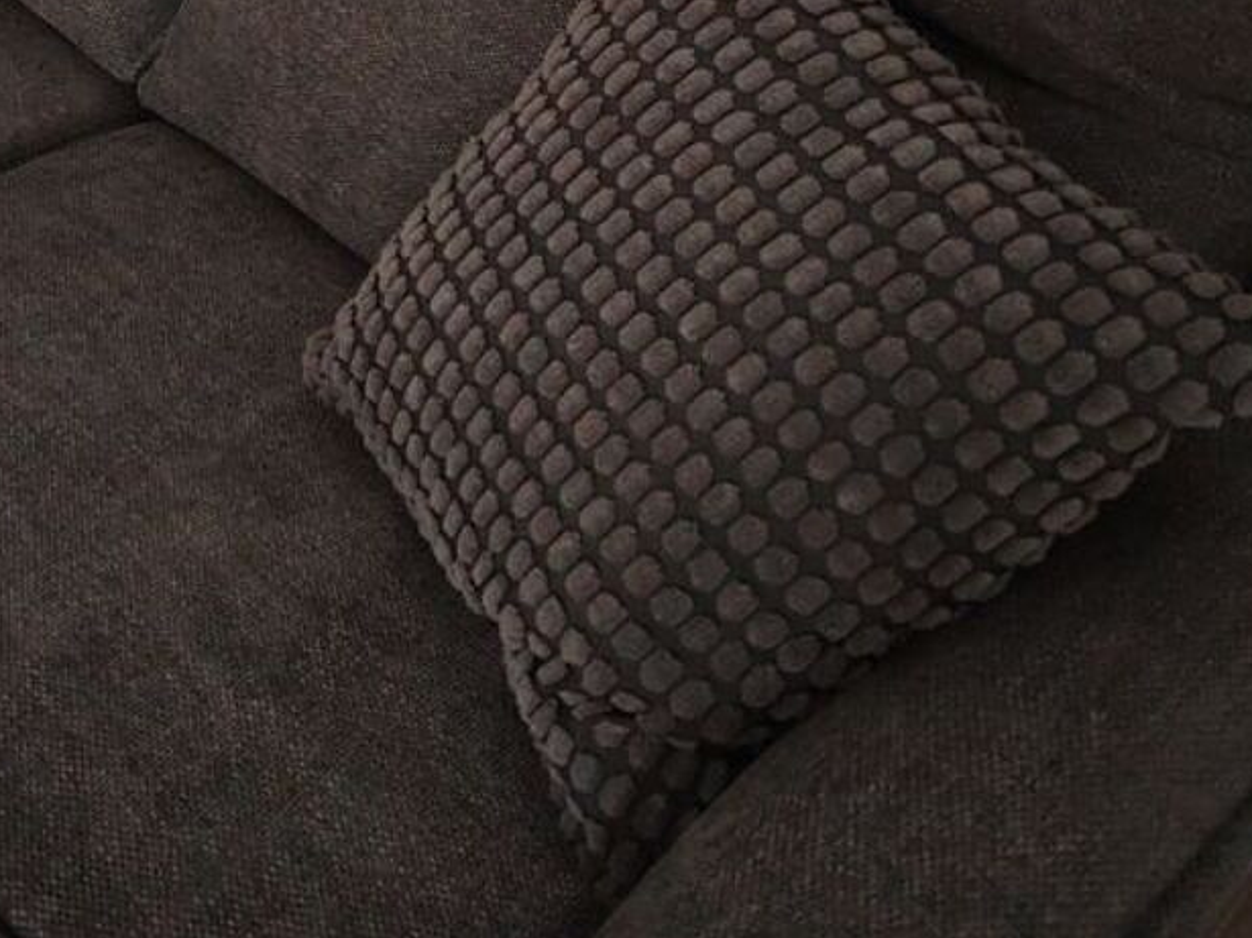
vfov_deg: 26.9
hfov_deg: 36.4
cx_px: 409
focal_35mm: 52
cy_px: 66
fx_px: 1880
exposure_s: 1/25
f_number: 1.75
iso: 2728
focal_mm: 5.25
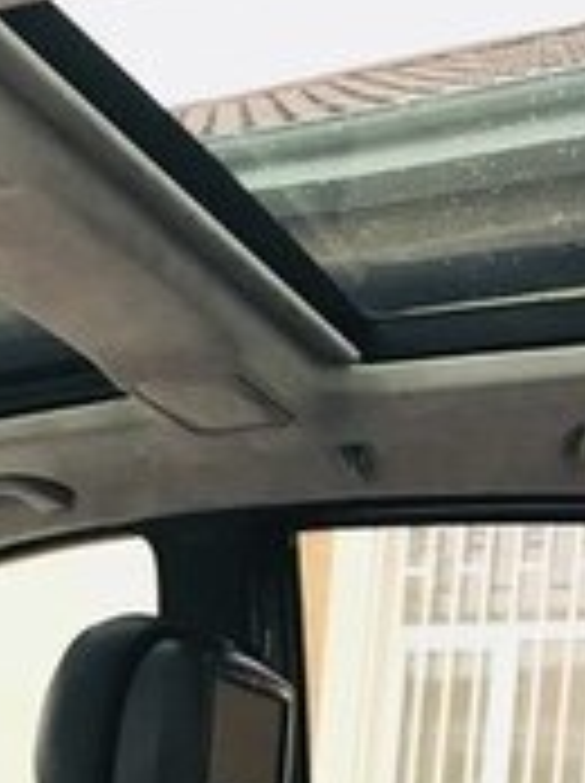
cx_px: 99
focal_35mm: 80
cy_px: 986
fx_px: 1807
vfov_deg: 22.2
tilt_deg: -0.8
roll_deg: -5.4
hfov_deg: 18.2
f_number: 1.8
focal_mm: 3.99
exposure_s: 1/17
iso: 80
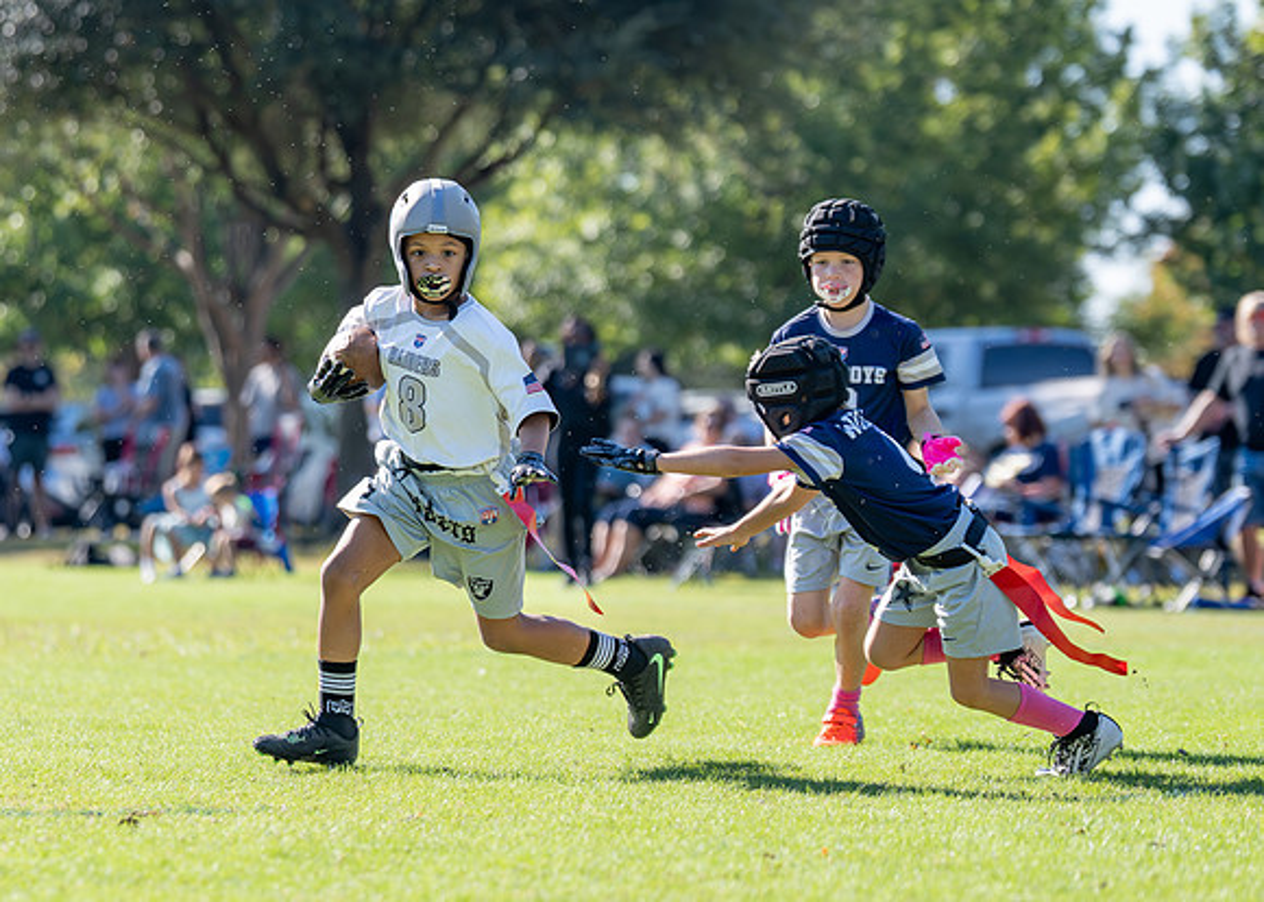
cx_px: 473
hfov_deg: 9.4
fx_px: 7725
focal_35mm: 215
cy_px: 533
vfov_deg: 6.7
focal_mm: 120
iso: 250
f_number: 2.8
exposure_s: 1/2500
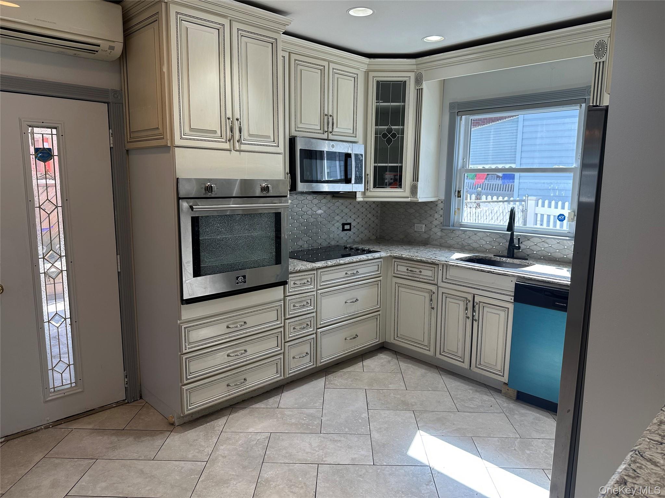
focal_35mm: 24
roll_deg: -0.4
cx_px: 332
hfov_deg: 71.6
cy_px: 249
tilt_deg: -8.4
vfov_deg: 56.8
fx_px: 461
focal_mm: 6.86
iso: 80
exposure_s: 1/288
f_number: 1.78
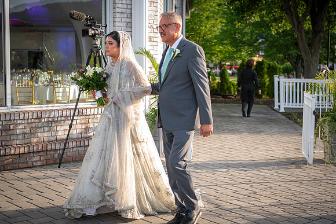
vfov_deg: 24.8
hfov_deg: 36.5
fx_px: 510
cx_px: 169
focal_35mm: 55
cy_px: 113
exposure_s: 1/200
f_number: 2.8
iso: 50
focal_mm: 52
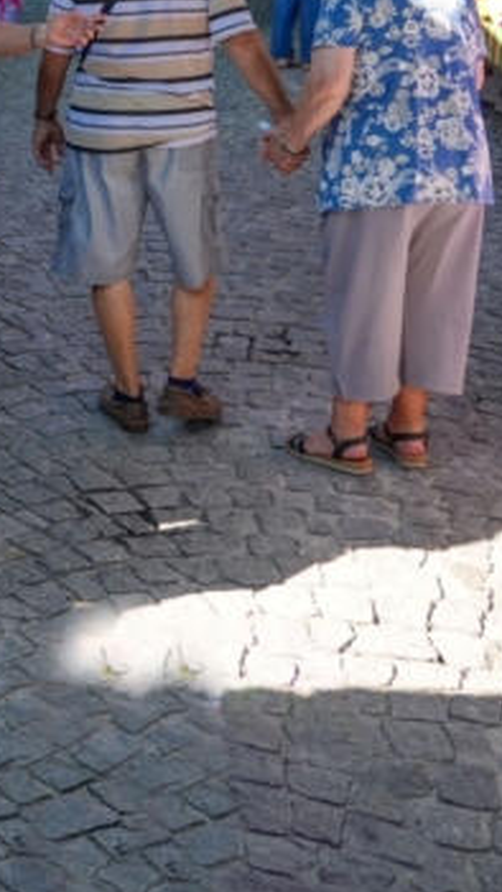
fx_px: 1750
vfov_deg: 27.2
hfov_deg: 14.9
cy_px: 25
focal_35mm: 74
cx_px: -293
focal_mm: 24
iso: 1000
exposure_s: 1/1600
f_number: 4
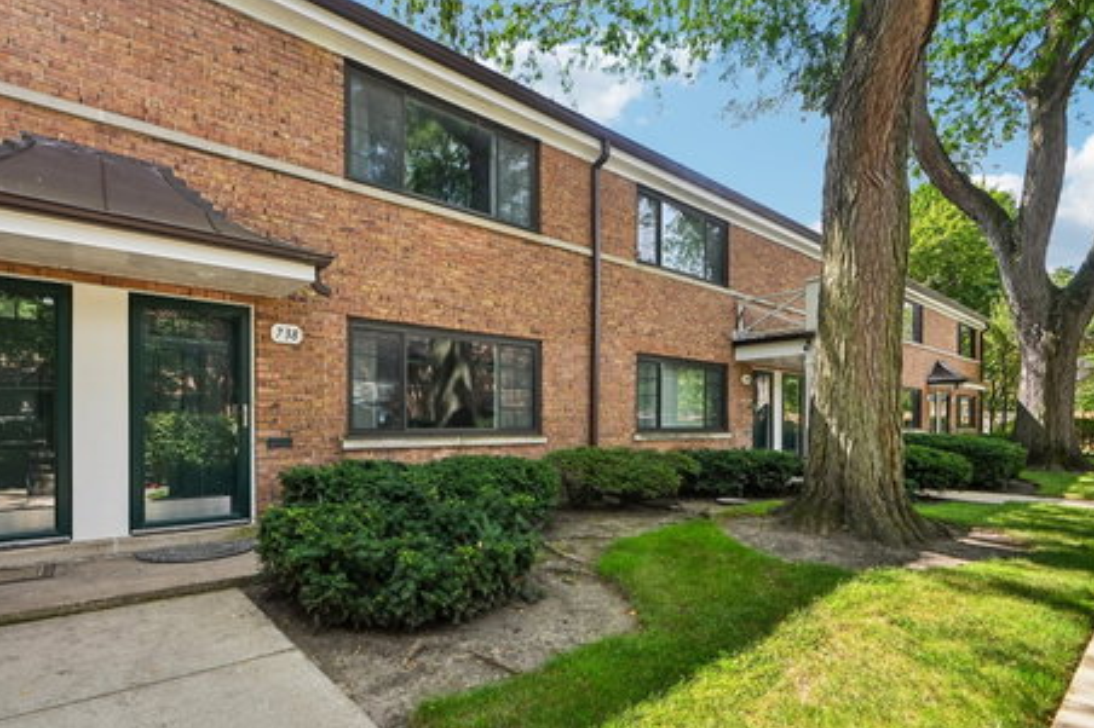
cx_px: 523
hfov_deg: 93.2
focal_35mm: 17
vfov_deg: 70.4
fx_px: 516
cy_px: 363
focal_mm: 16
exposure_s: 1/80
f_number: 13
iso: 400
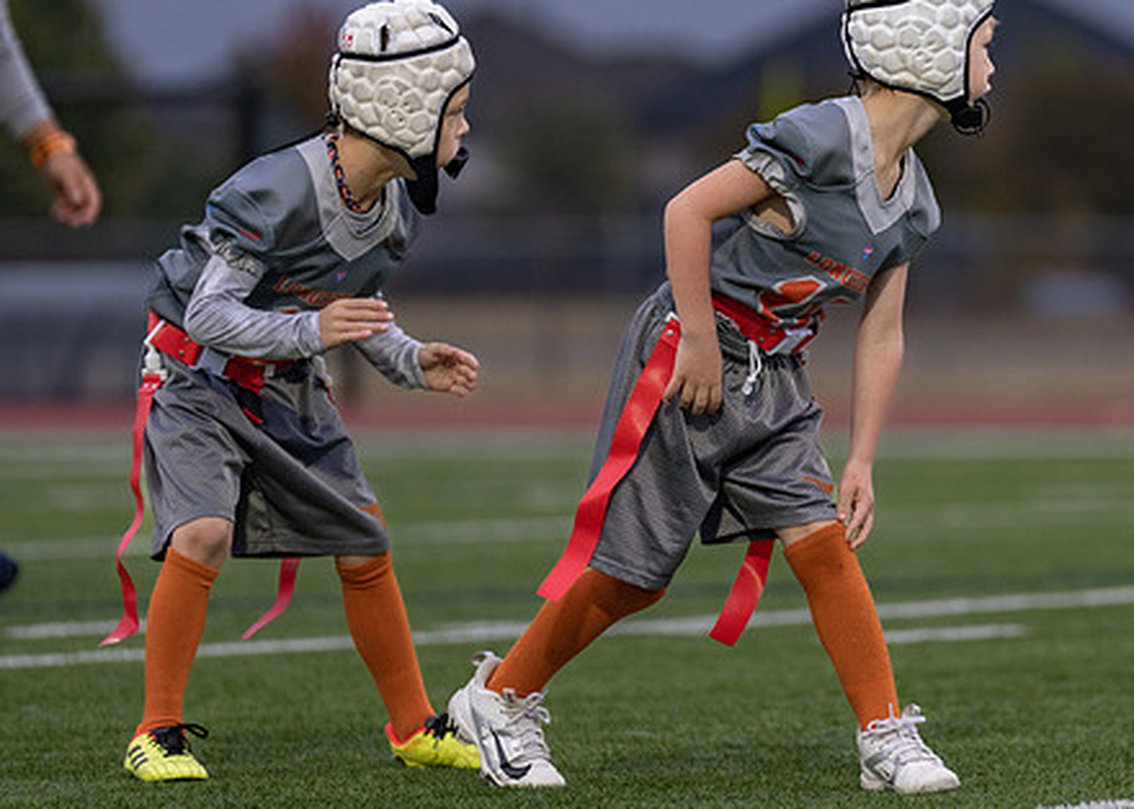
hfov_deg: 5.5
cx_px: 816
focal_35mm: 368
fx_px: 11848
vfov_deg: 3.9
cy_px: 326
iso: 800
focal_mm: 200
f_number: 2.8
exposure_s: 1/1000
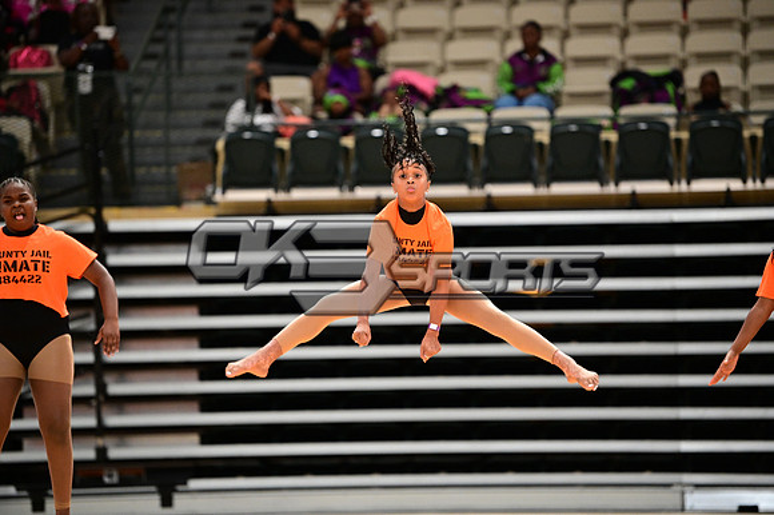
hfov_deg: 10.8
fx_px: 4083
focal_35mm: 190
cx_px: 387
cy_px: 258
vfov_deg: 7.2
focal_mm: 190
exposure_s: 1/1000
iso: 6400
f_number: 3.2
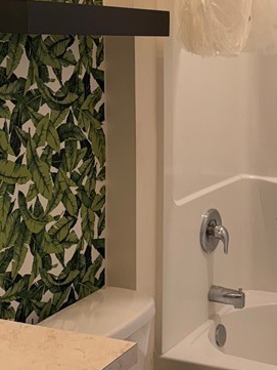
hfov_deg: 20.8
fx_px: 725
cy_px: 142
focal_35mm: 68
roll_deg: -1.2
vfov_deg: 28.5
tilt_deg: -9.5
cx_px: 290
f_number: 1.78
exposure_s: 1/120
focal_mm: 6.76
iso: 160
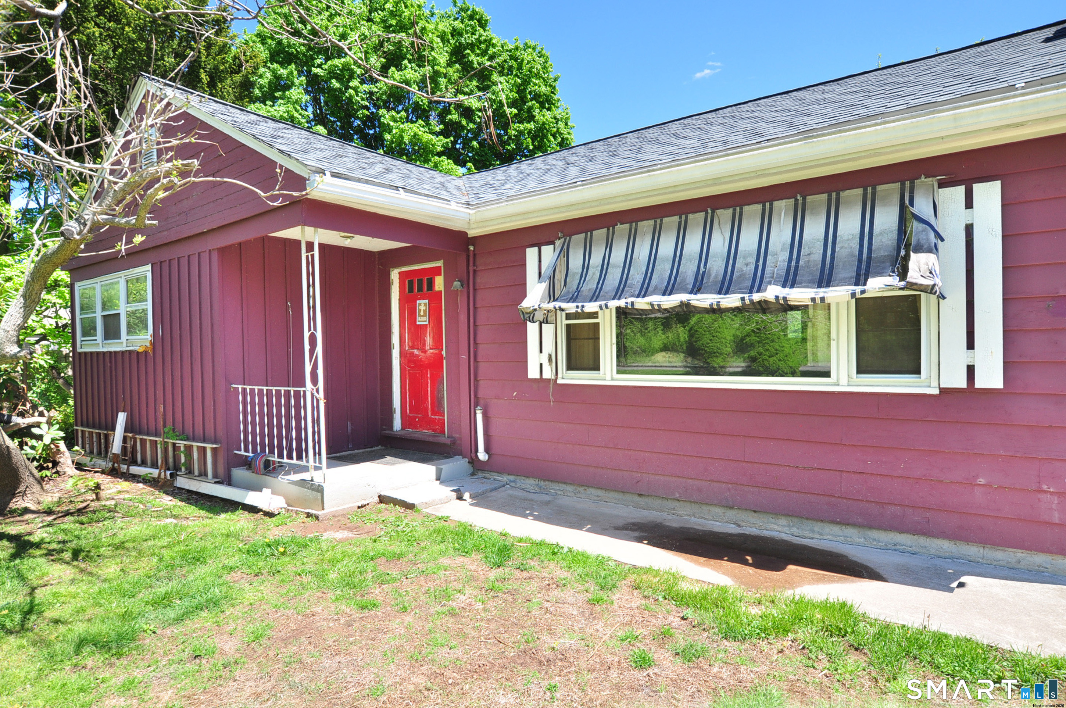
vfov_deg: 63.1
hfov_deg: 85.5
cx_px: 533
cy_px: 354
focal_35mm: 20
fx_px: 577
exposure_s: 1/80
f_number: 8
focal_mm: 13
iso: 250
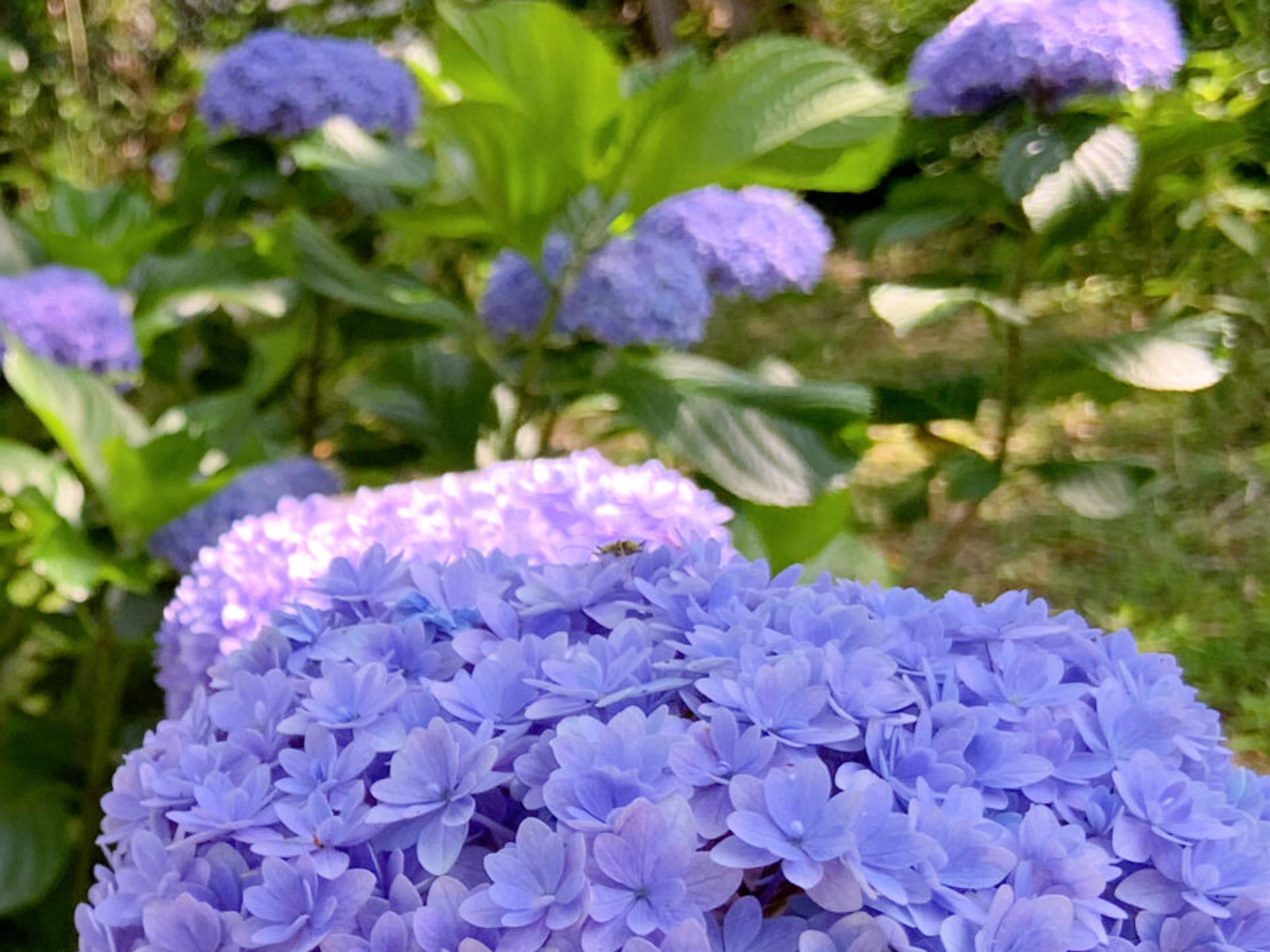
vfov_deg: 20.9
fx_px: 2568
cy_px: 668
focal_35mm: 70
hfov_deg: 26.6
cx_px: 77
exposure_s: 1/121
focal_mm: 4.25
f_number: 1.8
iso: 40
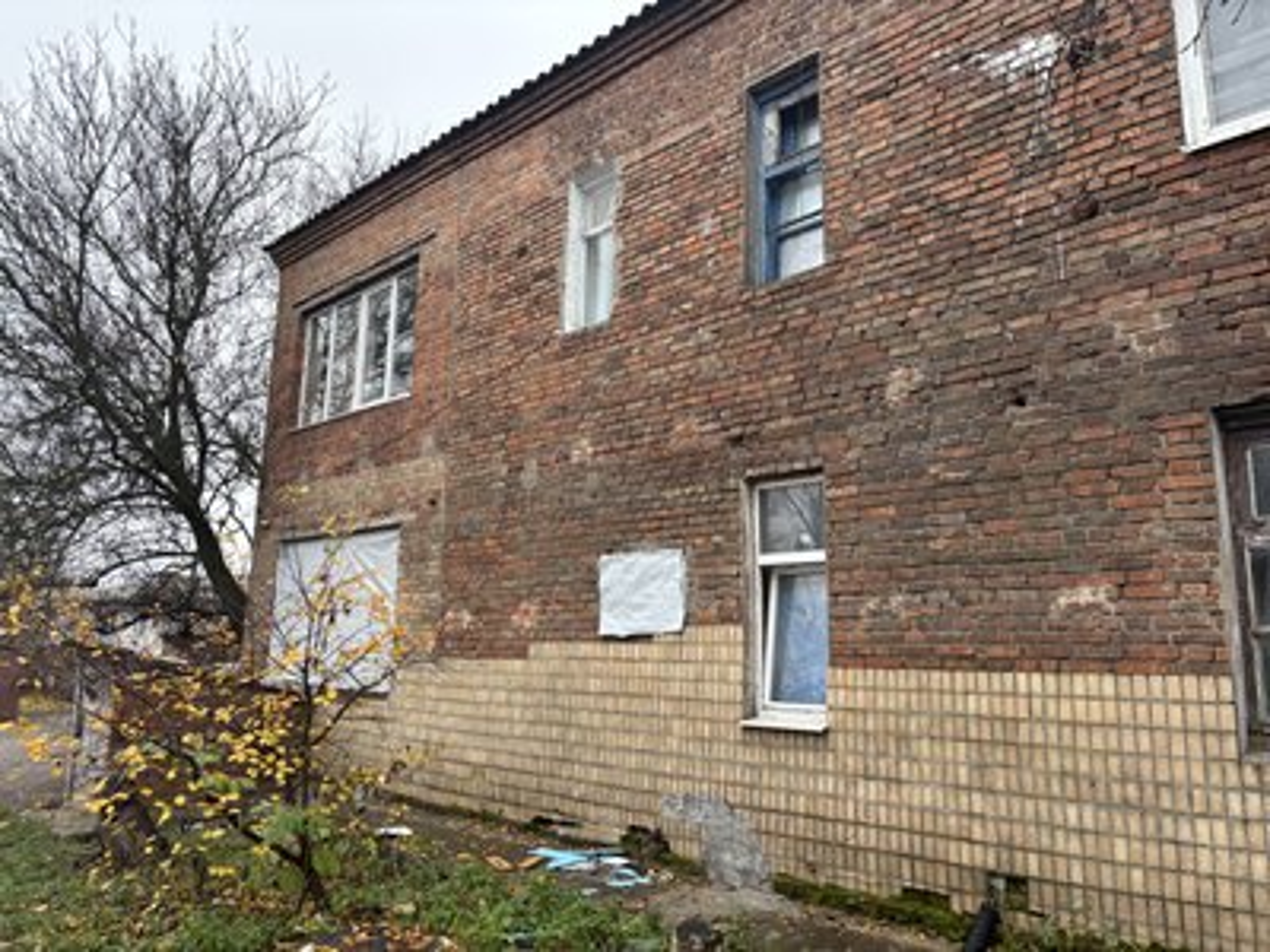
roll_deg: -1.0
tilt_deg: +11.3
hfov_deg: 67.3
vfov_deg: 53.1
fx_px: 954
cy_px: 476
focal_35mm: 26
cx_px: 635
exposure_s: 1/210
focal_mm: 5.96
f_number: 1.6
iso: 50
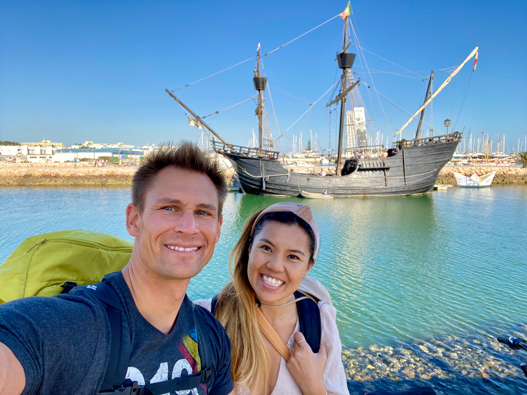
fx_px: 350
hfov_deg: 73.9
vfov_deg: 58.9
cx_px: 264
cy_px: 198
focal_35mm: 23
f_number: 2.2
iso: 25
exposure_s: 1/307
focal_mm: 2.71
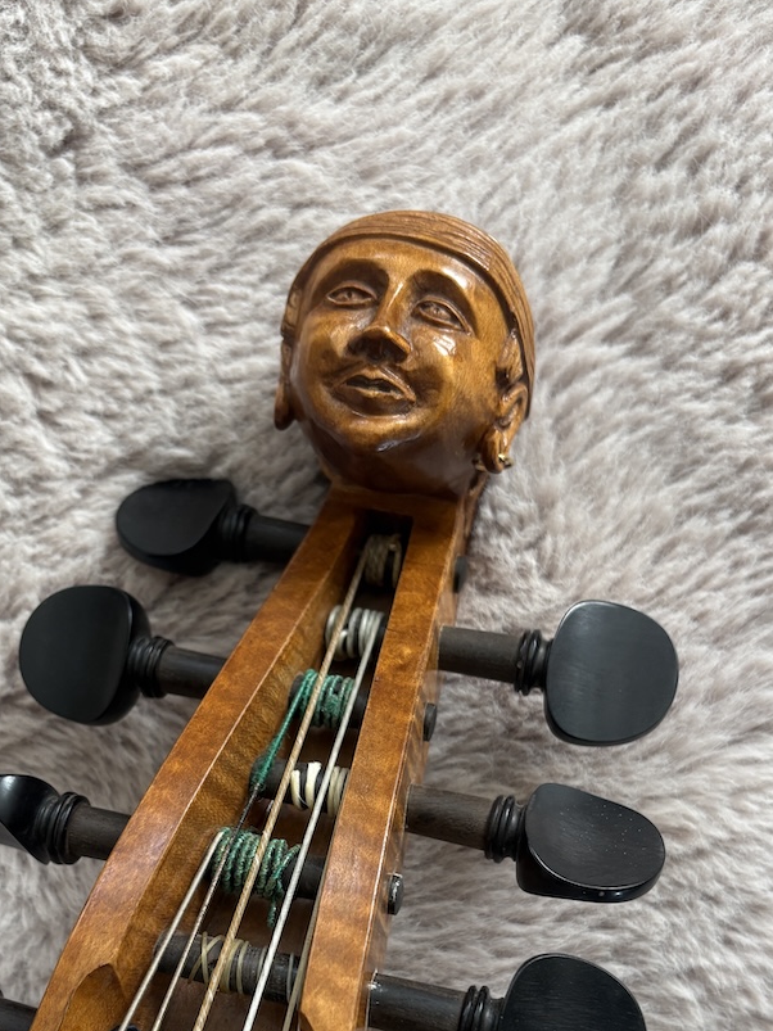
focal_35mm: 41
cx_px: 327
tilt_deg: -87.8
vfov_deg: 44.2
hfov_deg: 35.1
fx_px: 1221
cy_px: 775
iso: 125
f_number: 1.6
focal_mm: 5.96
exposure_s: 1/78
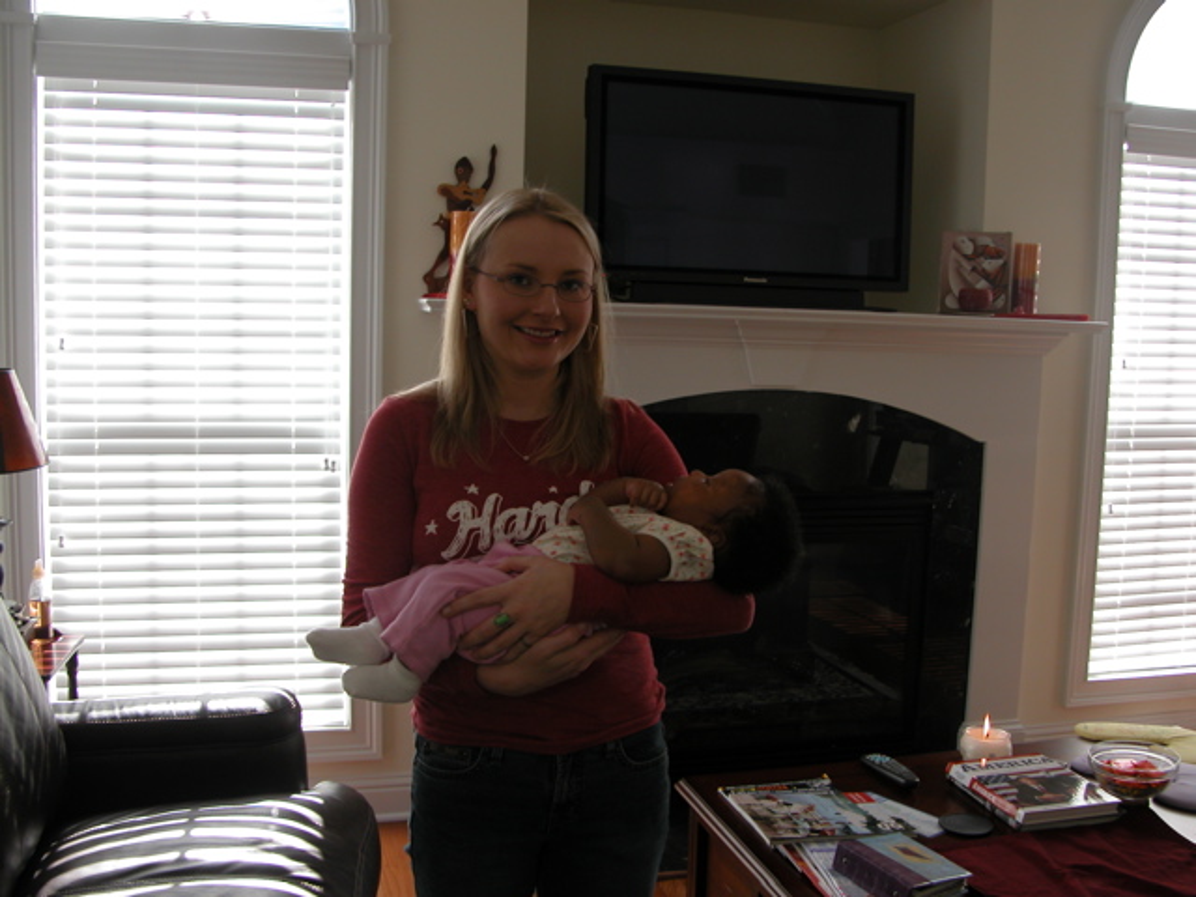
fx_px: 1209
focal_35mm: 35
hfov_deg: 52.6
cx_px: 598
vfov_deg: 40.7
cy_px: 448
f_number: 2.8
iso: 100
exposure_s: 1/57.6
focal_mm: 8.9
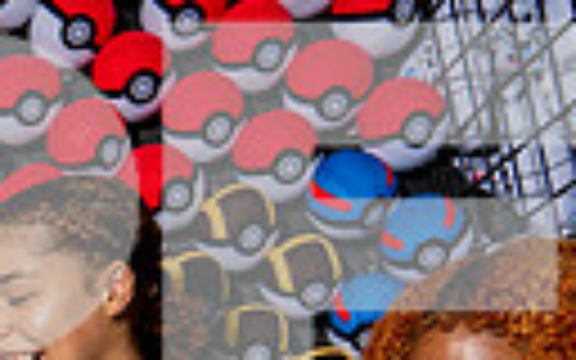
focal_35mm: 111
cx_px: -450
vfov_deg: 10.5
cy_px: 808
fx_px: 1742
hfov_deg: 16.0
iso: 100
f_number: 7.1
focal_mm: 24
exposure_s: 1/250
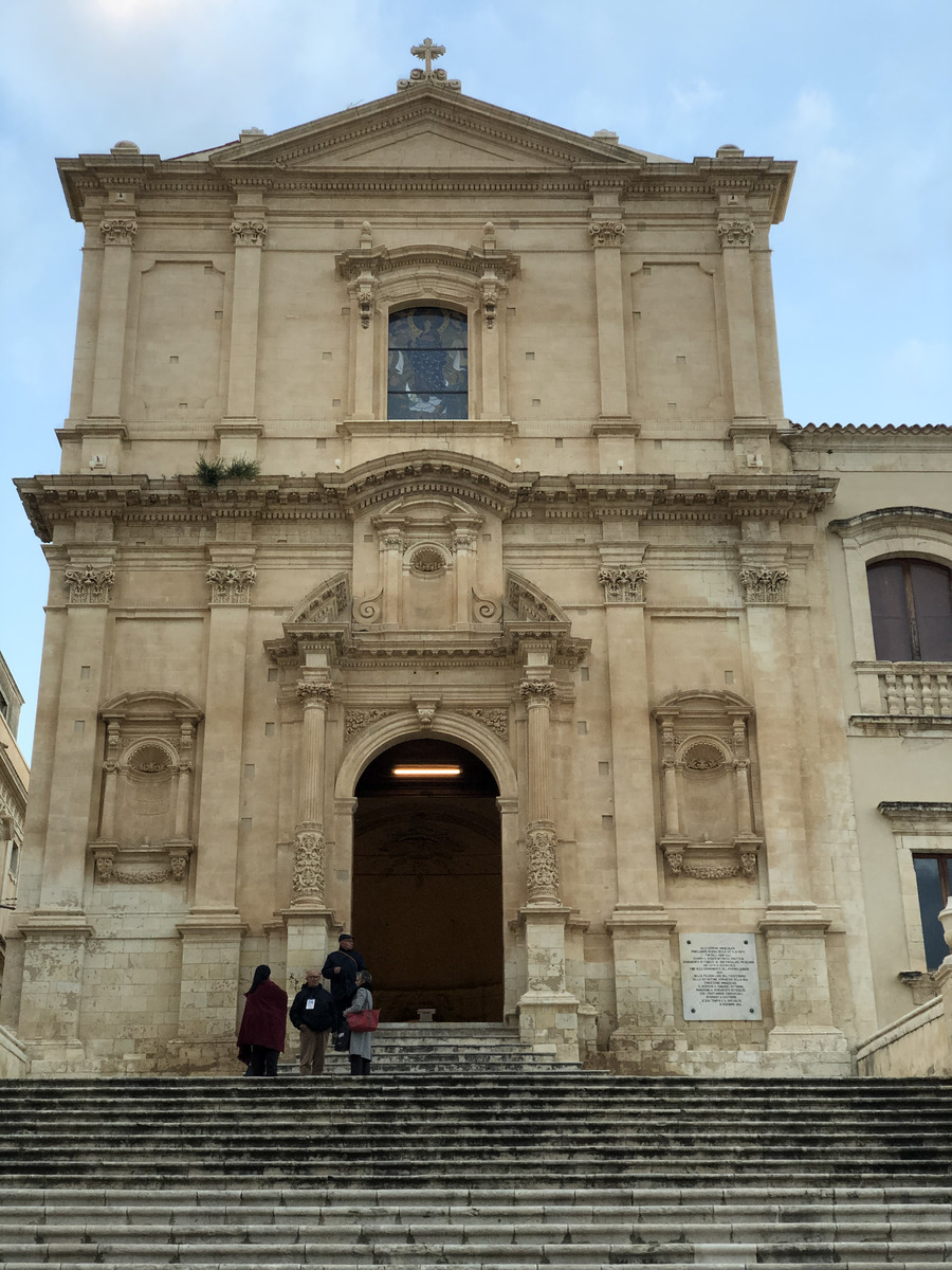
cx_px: 476
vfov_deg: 36.8
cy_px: 635
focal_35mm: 52
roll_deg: +1.4
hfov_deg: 28.0
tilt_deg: +25.7
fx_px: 1907
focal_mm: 6
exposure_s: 1/60
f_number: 2.4
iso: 16
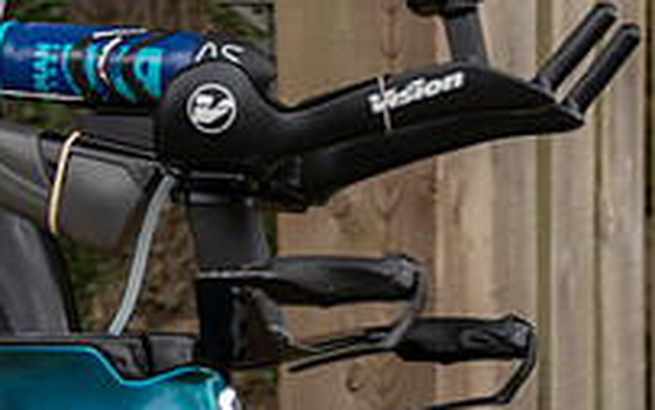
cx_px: 77
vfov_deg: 6.4
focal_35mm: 204
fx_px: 3643
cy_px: -202
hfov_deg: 10.2
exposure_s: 1/400
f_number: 3.2
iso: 320
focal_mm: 70
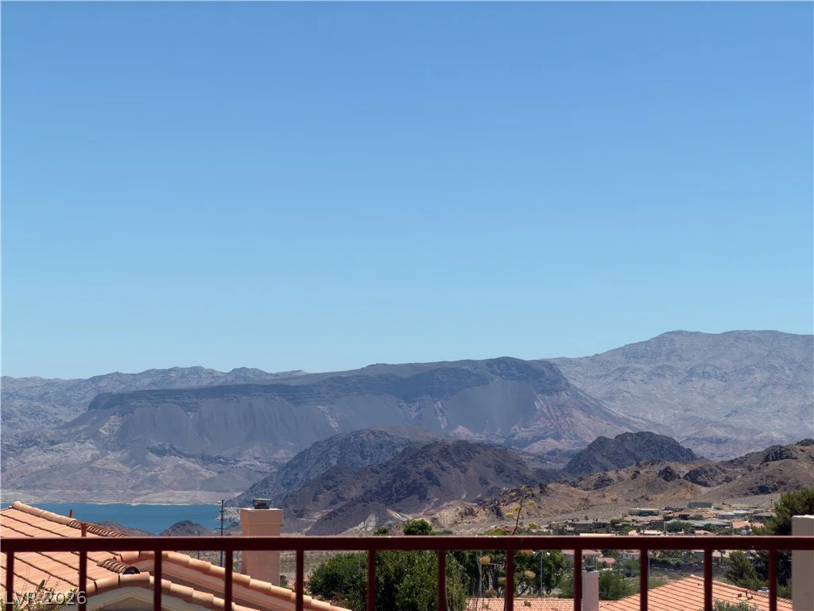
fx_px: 2352
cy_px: 306
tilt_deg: +2.0
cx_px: 407
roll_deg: -0.4
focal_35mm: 100
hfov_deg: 19.6
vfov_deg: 14.8
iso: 16
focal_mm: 16.89
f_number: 2.8
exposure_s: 1/812
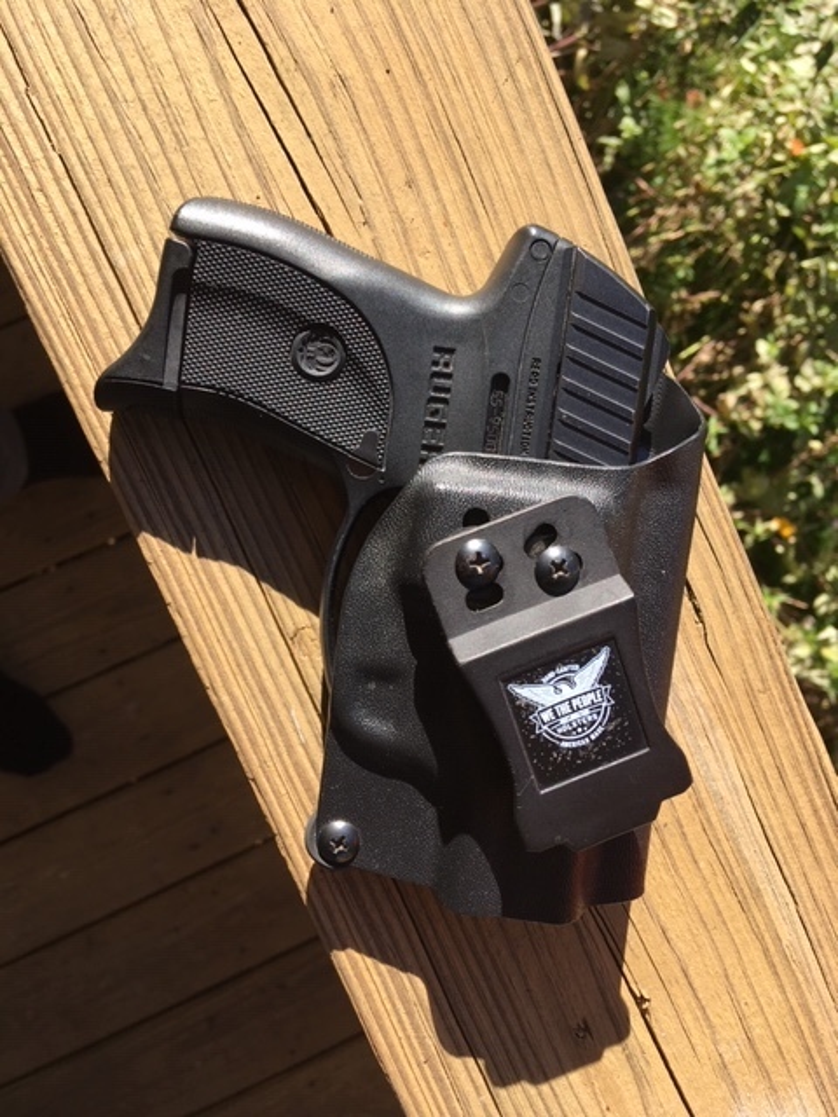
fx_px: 936
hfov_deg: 48.2
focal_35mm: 29
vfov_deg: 61.7
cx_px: 419
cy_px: 558
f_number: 2.2
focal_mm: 4.15
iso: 25
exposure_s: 1/493
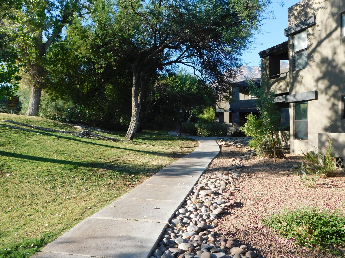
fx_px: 299
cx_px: 172
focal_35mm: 30
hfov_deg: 60.0
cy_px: 129
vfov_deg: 46.8
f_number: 3.2
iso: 125
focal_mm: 5.3
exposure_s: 1/500
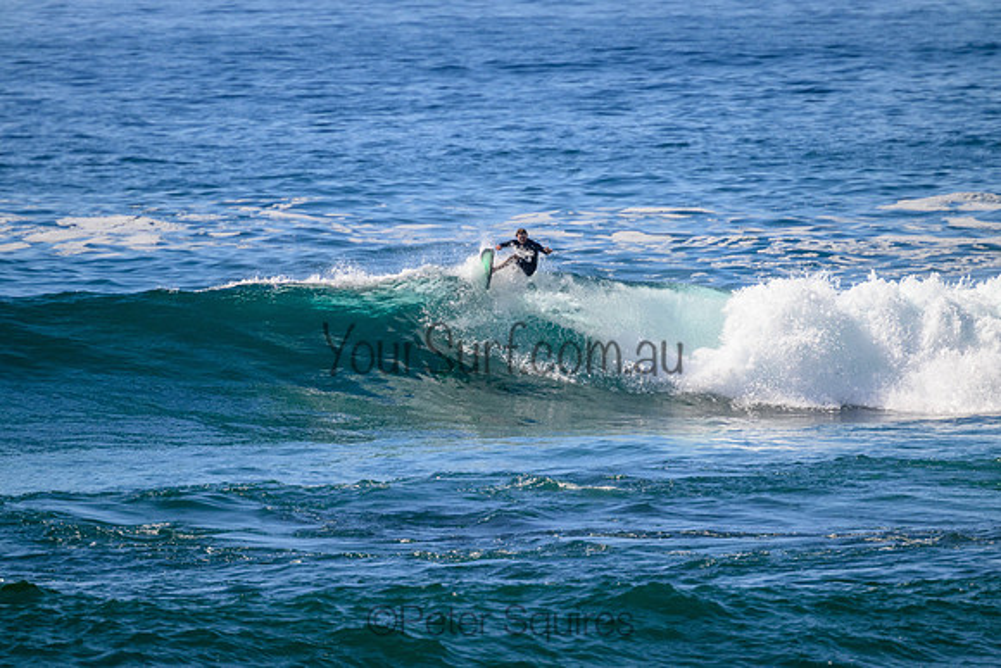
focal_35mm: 800
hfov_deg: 2.6
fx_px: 22249
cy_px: 334
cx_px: 500
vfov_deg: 1.7
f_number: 11
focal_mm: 800
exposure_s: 1/2000
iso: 1250
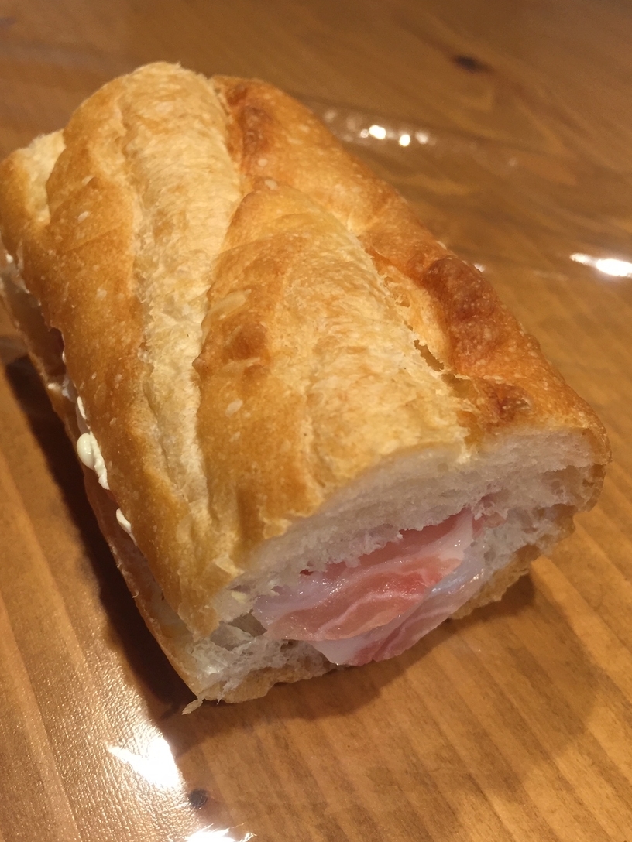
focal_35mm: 32
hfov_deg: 44.2
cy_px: 437
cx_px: 311
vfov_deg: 56.8
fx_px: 779
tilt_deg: -45.2
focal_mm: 4.15
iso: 125
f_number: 2.2
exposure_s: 1/30
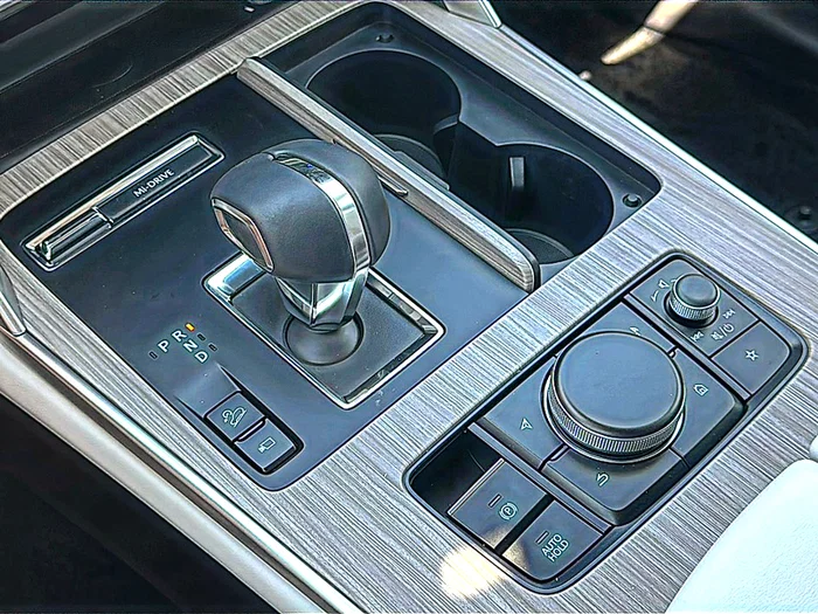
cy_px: 307
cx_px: 409
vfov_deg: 33.6
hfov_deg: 43.9
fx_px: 1016
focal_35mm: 43
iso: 64
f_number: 1.78
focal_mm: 6.86
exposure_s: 1/131
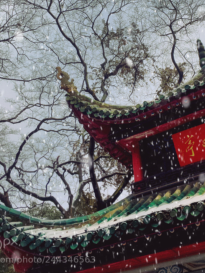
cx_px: 117
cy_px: 56
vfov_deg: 38.2
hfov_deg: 30.2
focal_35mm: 48
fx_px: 379
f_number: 2.2
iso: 25
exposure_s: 1/1672
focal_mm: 4.15
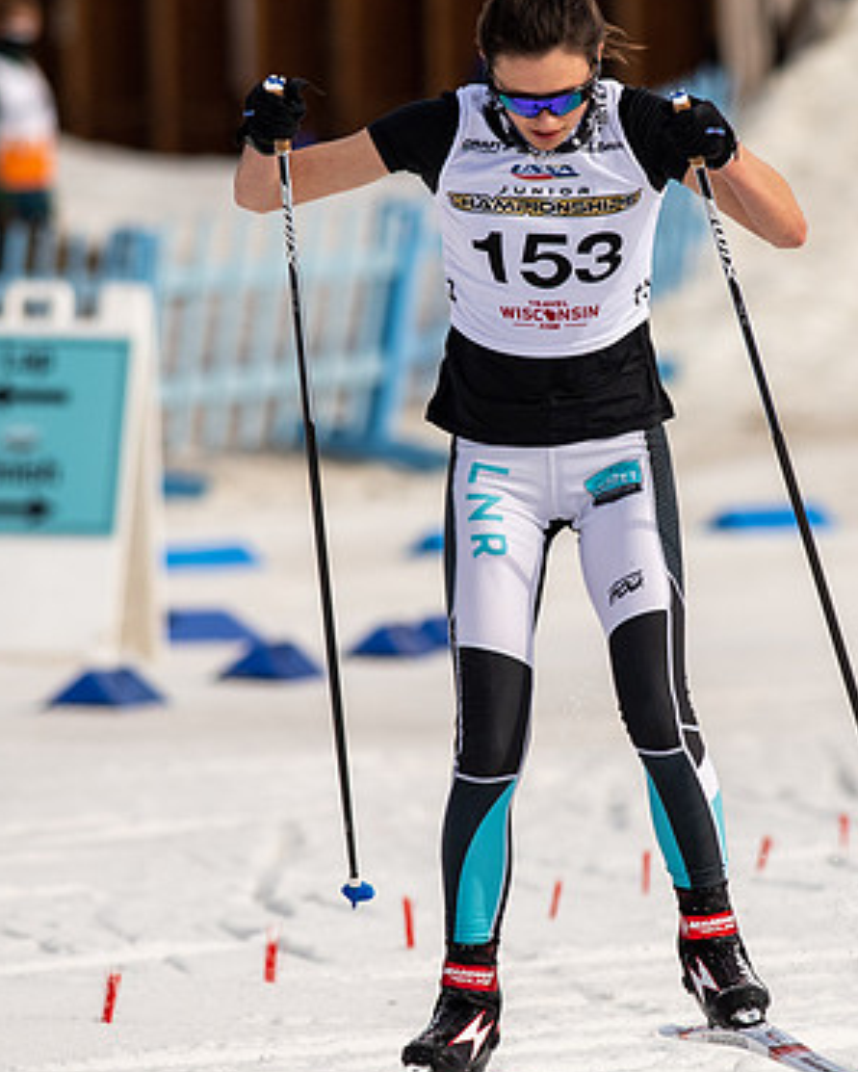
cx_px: 559
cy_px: 537
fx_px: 24399
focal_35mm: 769
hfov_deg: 2.0
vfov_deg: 2.5
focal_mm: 300
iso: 400
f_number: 5
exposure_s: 1/3200
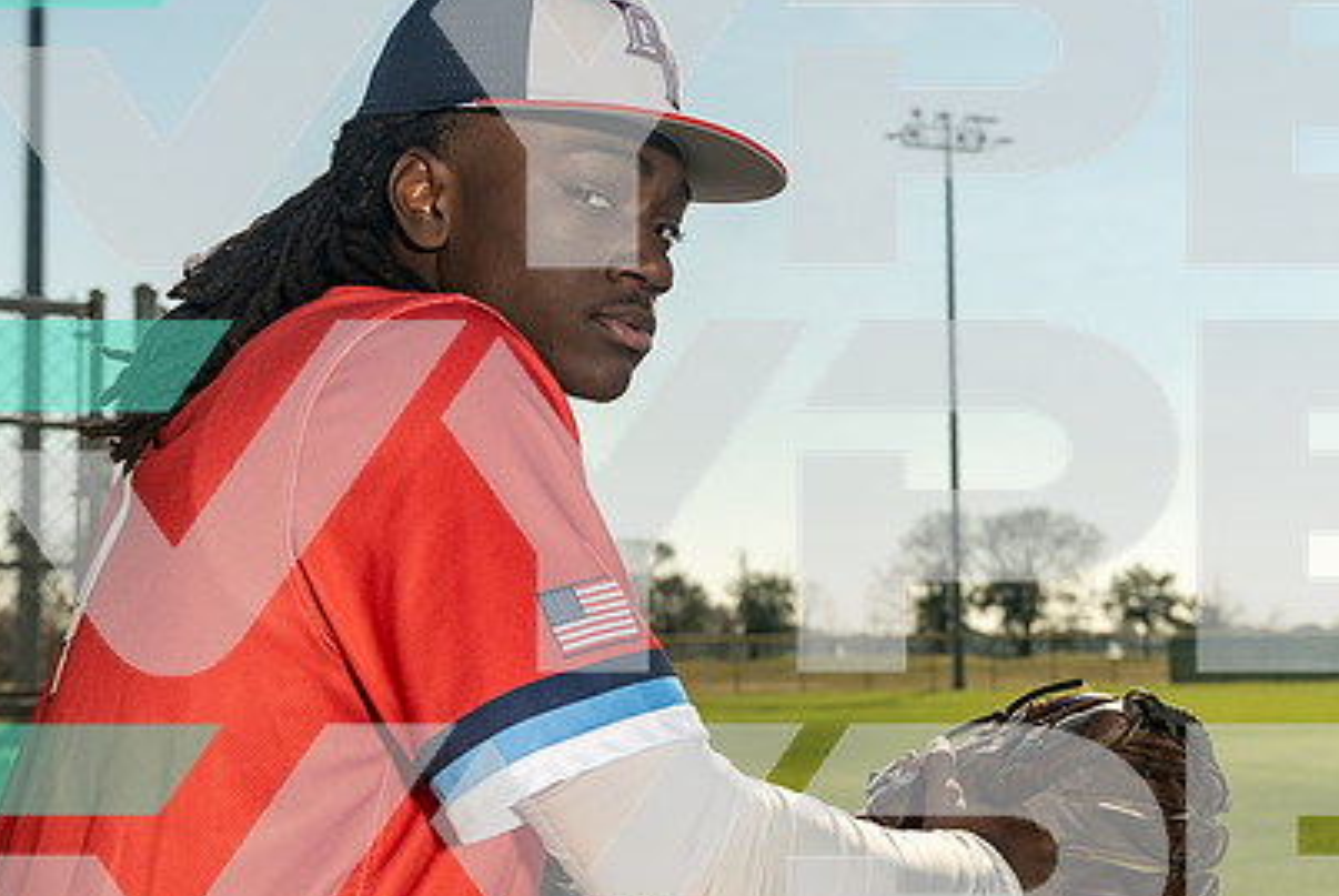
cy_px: 498
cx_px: 733
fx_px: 1824
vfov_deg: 27.6
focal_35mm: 49
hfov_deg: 40.3
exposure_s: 1/200
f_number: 5
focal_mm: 34
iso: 500
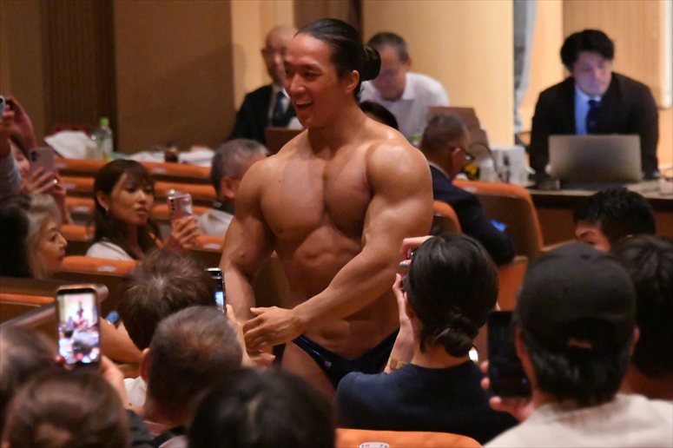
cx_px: 336
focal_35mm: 270
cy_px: 224
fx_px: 5045
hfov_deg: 7.6
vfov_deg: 5.1
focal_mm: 180
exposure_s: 1/400
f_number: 5.6
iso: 25600
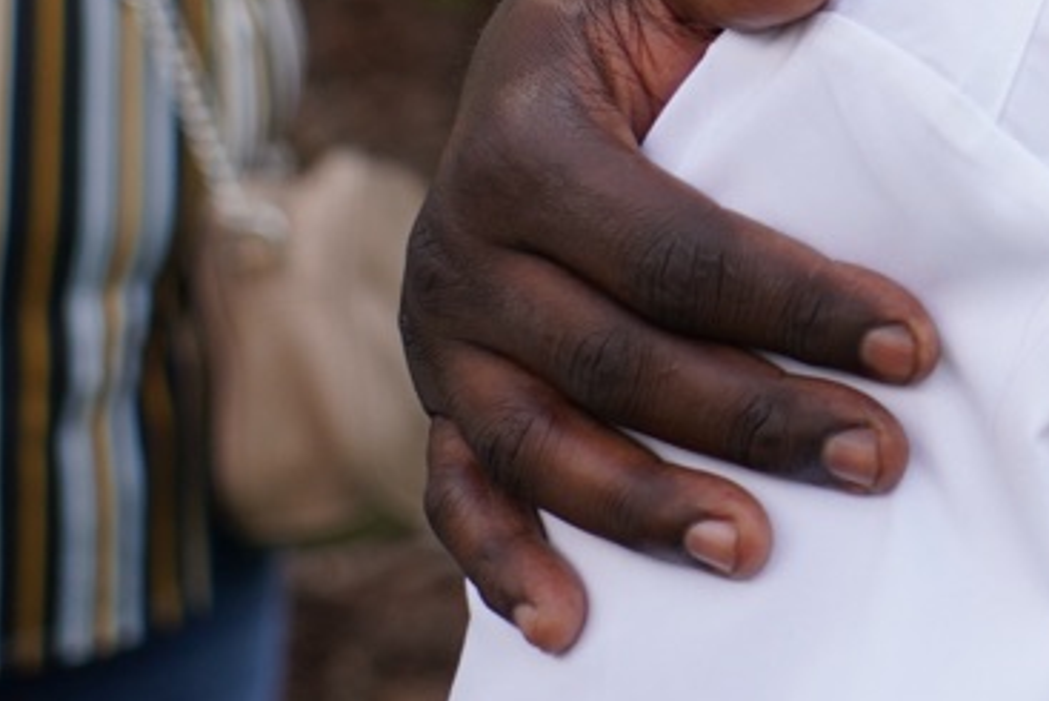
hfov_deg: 6.8
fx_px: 8191
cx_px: 2733
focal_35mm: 281
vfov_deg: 4.8
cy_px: -568
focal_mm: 43
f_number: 2.8
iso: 100
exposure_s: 1/640
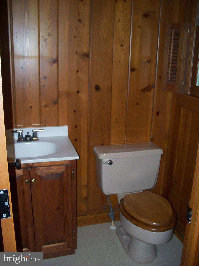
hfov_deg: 39.7
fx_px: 276
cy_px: 133
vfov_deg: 51.4
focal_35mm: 36
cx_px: 100
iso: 200
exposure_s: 1/30
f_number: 2.8
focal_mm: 7.54
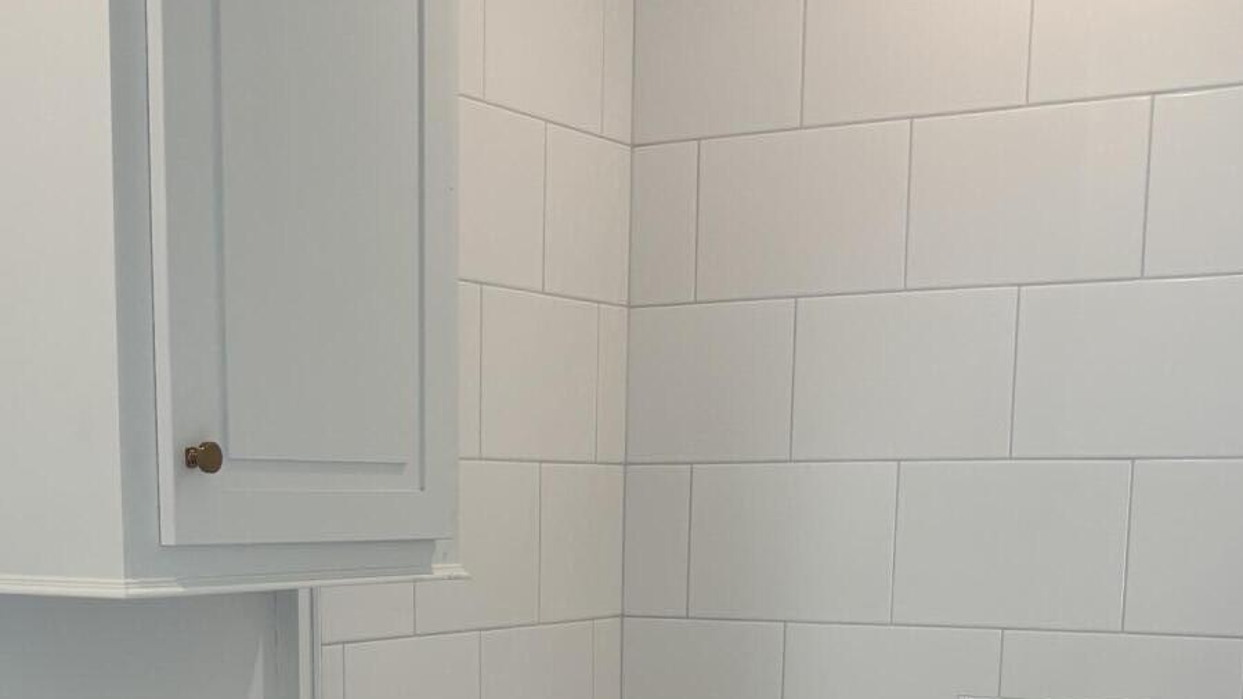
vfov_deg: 18.2
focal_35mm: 63
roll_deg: -1.6
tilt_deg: -11.1
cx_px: 462
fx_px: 2077
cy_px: 840
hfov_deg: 33.2
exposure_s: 1/120
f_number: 1.6
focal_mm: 5.96
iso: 64
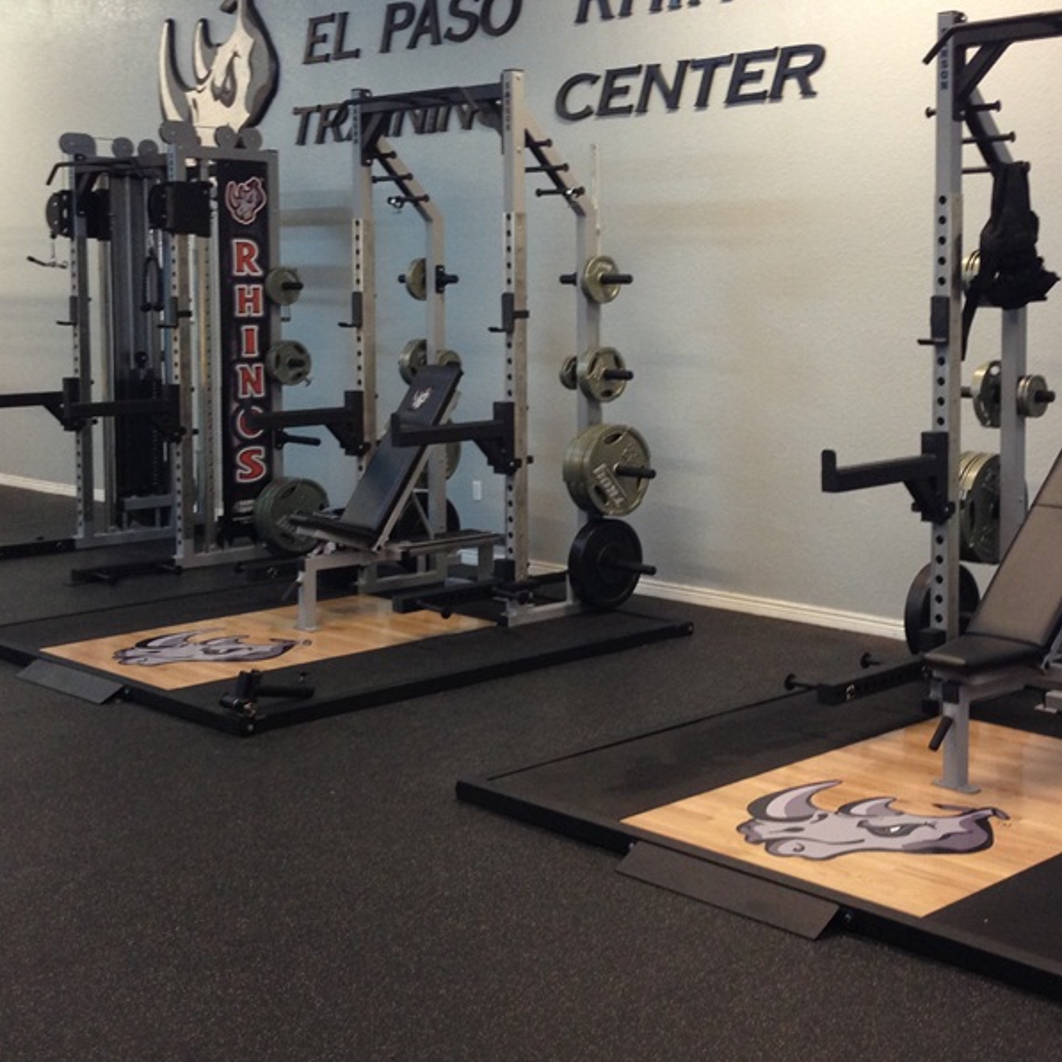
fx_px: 1735
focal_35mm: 50
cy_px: 414
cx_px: 621
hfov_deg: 33.9
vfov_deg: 33.9
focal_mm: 4.13
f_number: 2.4
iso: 125
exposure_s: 1/20
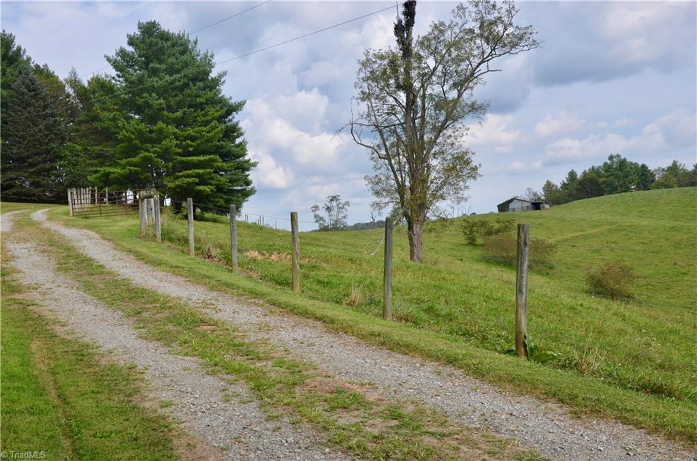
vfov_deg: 34.0
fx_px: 753
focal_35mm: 39
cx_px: 348
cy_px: 230
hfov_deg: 49.7
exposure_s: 1/250
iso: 160
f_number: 8
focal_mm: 26
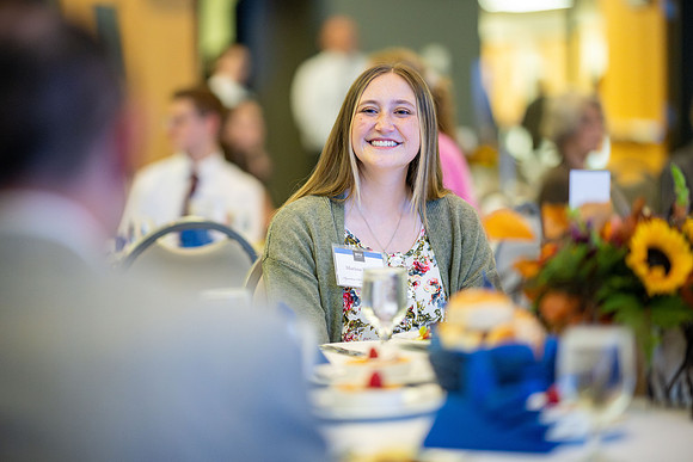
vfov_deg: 13.0
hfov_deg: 19.5
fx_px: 2022
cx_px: 346
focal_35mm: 105
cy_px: 231
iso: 6400
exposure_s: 1/500
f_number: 1.4
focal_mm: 105
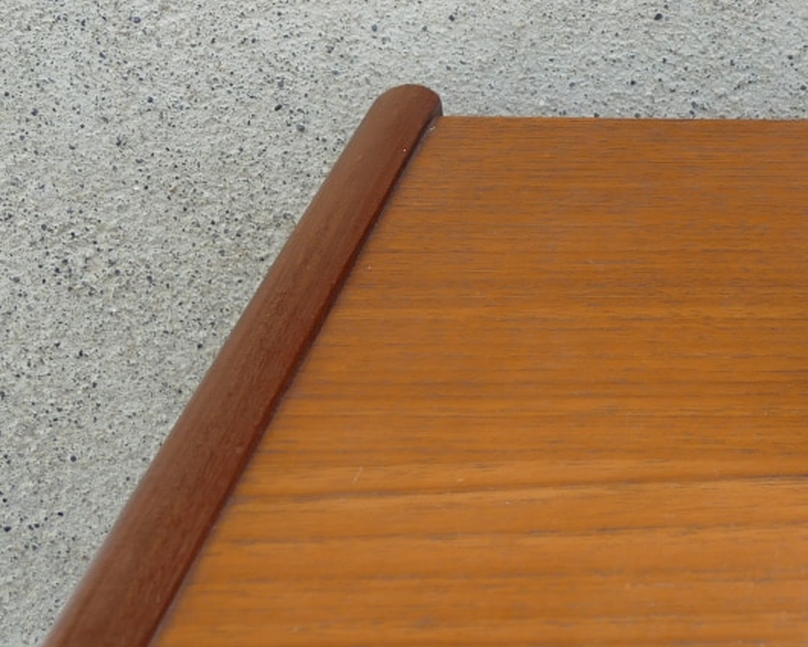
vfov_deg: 17.1
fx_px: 2057
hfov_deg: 20.2
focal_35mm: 86
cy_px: -111
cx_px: 1082
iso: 125
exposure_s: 1/80
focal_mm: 11.1
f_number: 4
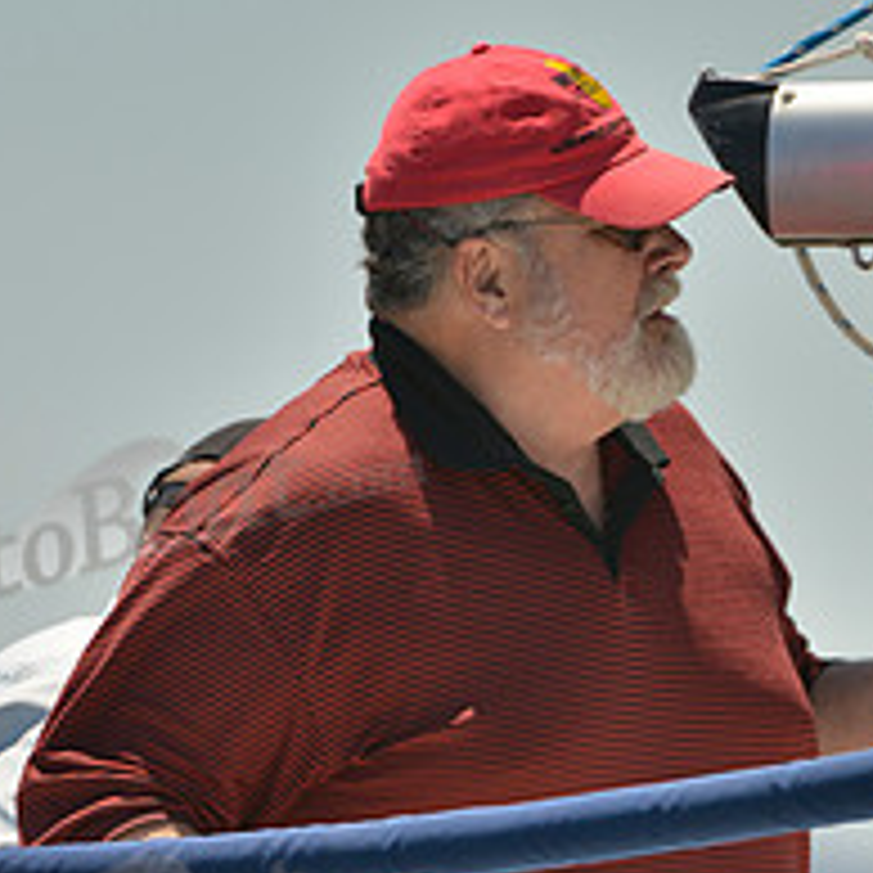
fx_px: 29046
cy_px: 1120
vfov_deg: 1.7
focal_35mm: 1018
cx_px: 659
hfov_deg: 1.7
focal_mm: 400
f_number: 4.5
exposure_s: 1/1600
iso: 200
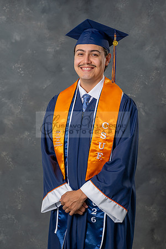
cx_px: 78
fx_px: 591
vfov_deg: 23.8
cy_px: 125
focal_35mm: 86
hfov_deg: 16.0
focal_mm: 57
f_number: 3.5
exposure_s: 1/200
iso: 200
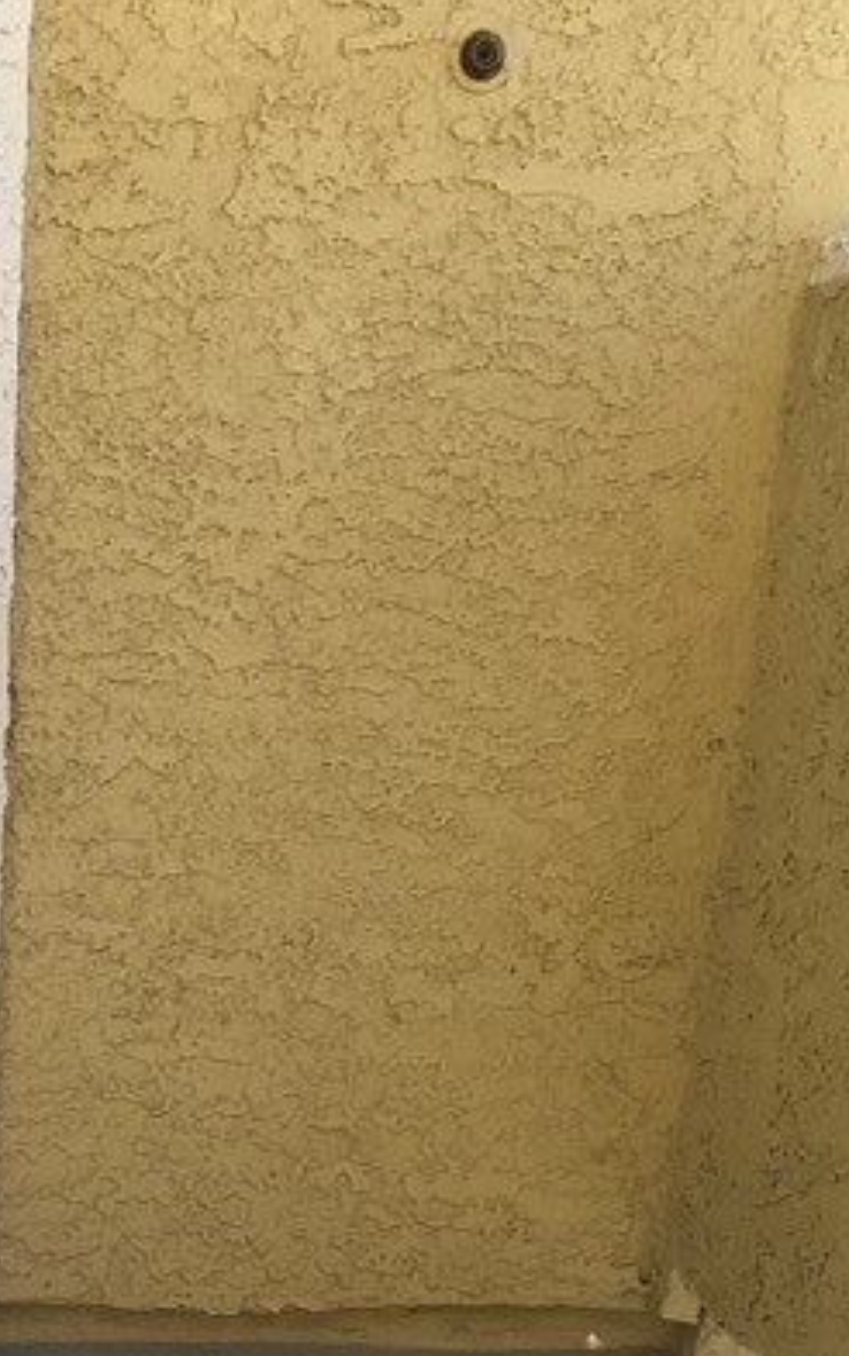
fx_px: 2958
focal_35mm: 80
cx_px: -186
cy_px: 1684
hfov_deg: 15.7
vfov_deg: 23.3
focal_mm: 4.15
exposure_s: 1/370
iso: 25
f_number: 2.2
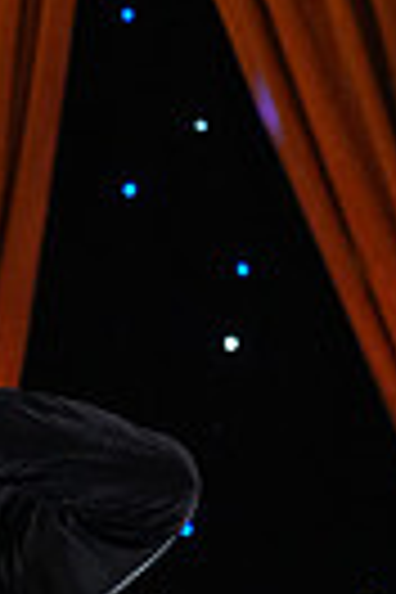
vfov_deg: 4.6
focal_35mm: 440
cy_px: 1296
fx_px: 7259
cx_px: -290
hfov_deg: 3.1
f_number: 5.6
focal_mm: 100
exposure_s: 1/400
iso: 8000
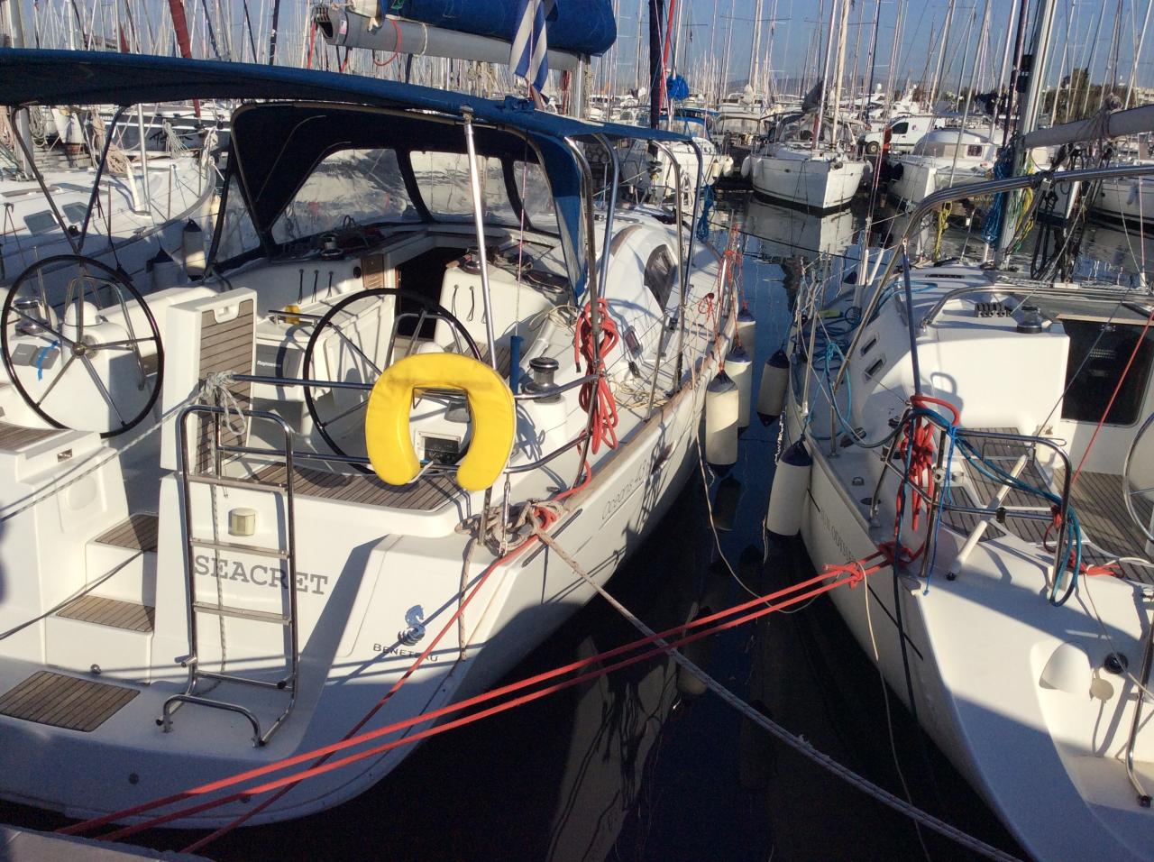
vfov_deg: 44.1
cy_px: 431
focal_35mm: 32
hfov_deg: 56.9
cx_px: 577
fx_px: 1065
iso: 32
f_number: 2.4
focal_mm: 3.3
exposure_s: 1/3012
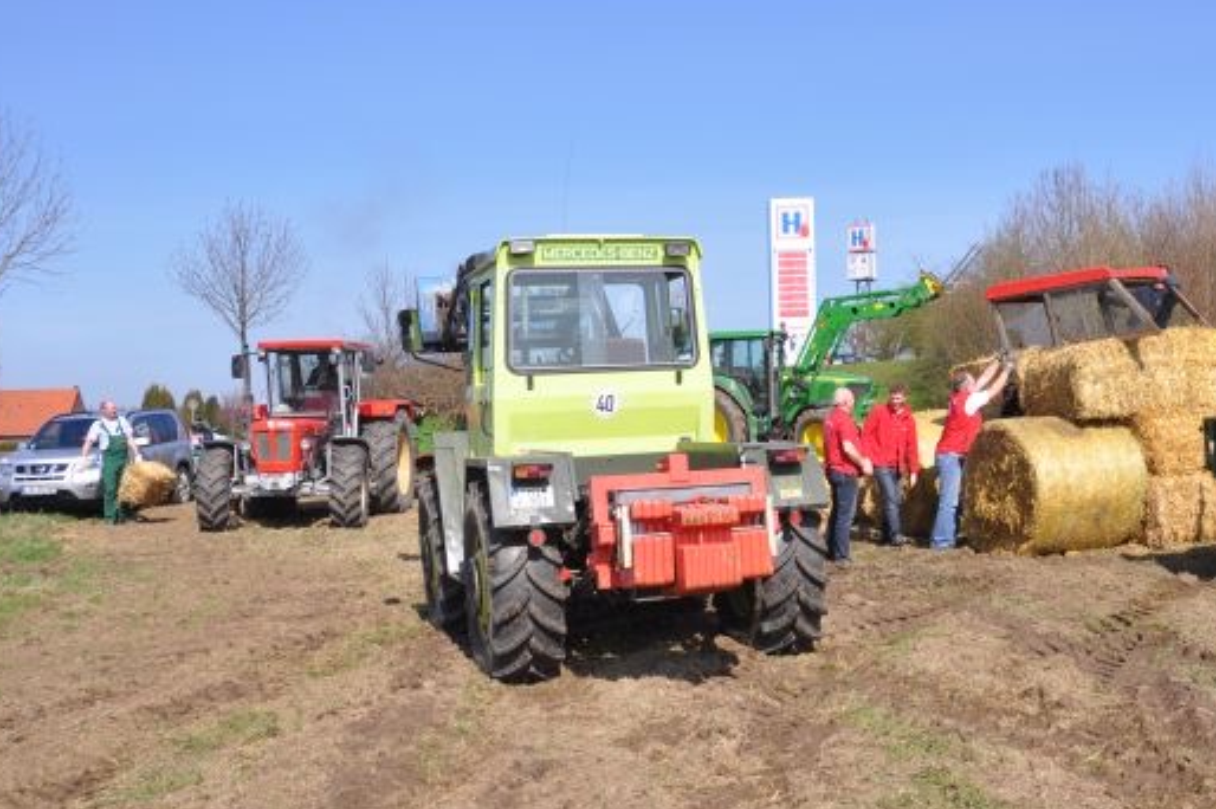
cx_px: 911
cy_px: 389
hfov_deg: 44.9
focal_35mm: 42
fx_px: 1418
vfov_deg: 31.8
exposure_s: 1/400
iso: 200
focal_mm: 18
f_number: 10
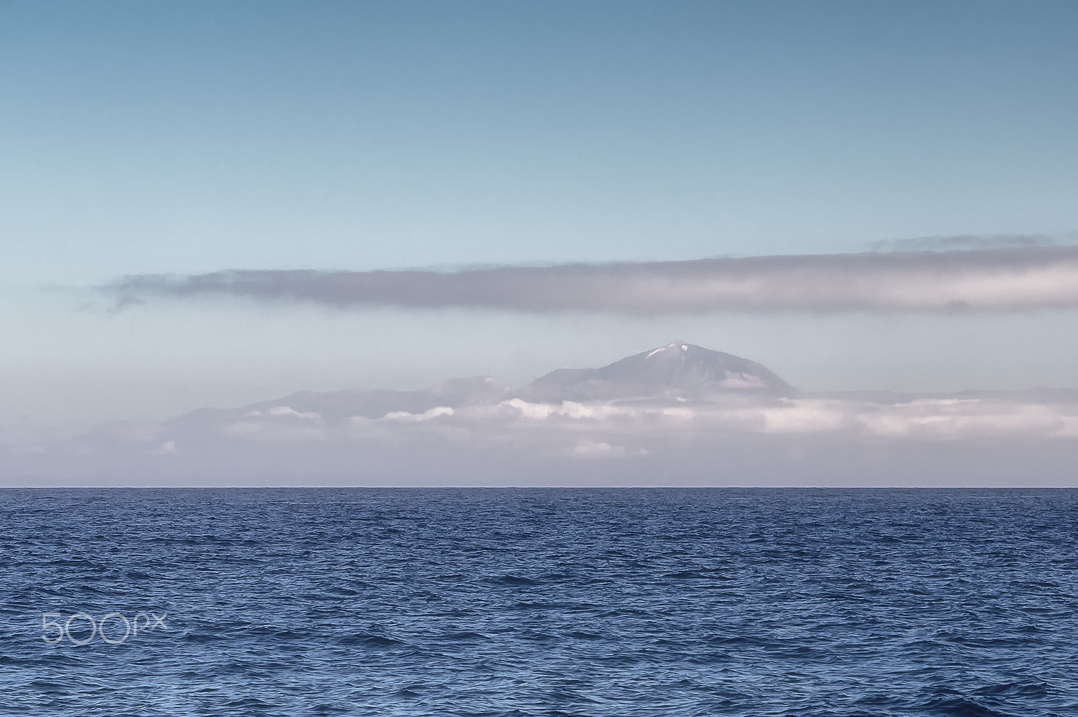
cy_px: 358
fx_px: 2245
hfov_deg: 27.0
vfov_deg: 18.2
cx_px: 539
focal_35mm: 75
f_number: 8
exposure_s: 1/160
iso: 100
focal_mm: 50
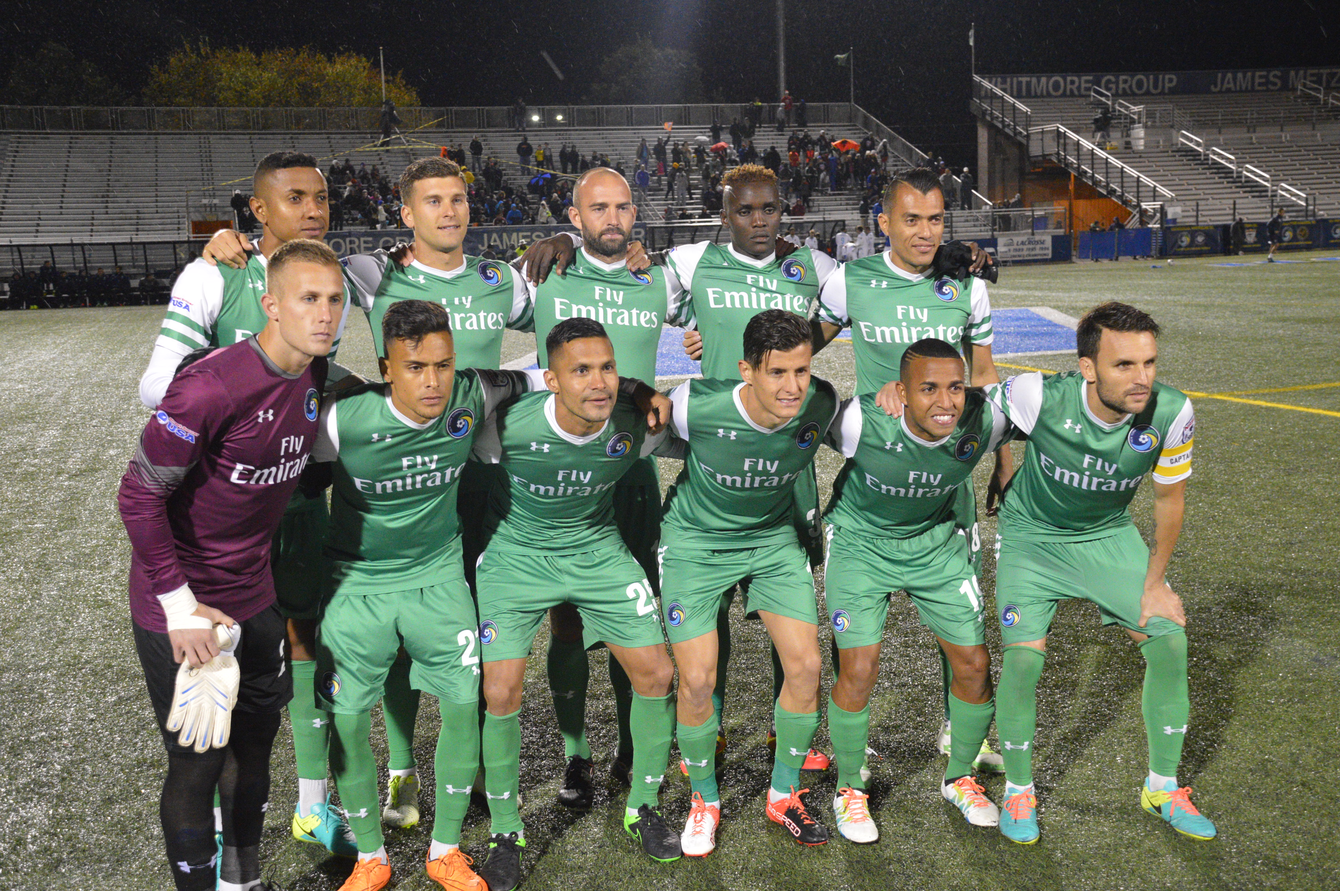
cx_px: 670
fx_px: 1562
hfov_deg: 46.4
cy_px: 446
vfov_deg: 31.8
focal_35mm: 42
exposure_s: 1/250
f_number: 4
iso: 3200
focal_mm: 28
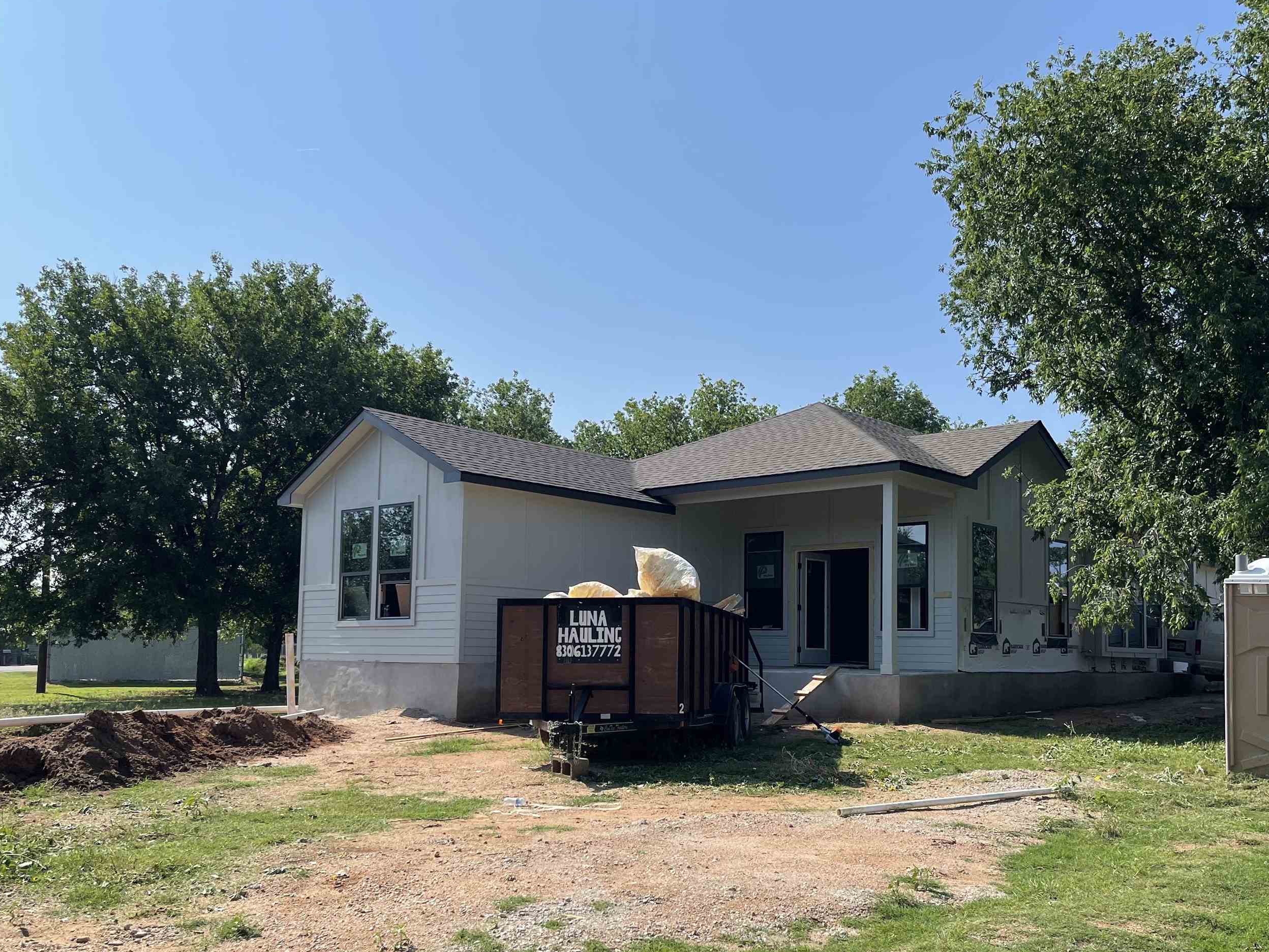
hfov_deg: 56.7
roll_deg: -1.9
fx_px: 1173
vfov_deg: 44.0
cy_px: 563
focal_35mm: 32
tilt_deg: +3.7
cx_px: 687
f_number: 1.6
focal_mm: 5.1
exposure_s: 1/3559
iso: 32
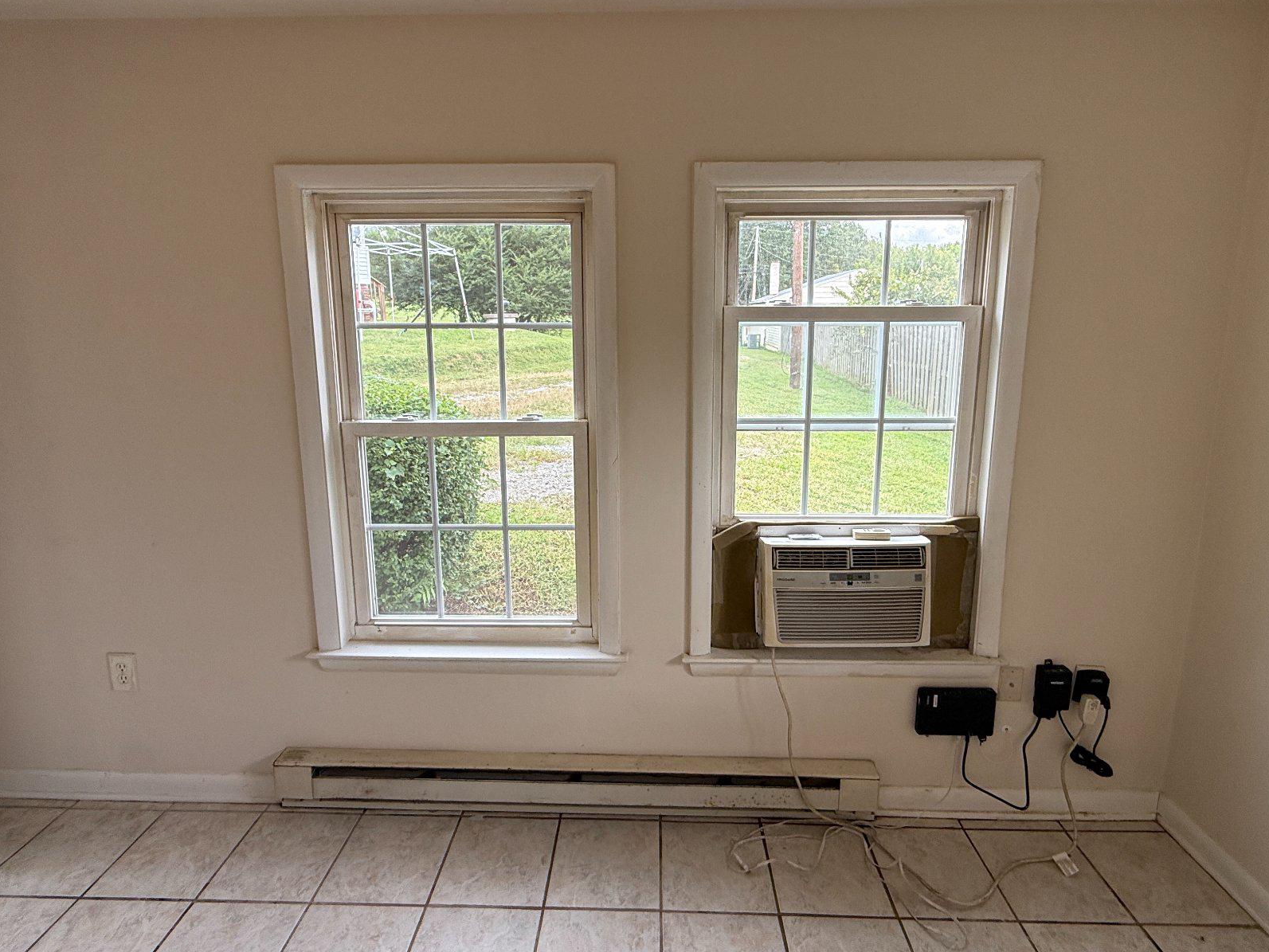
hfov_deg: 87.7
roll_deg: +0.2
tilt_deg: -9.2
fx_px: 660
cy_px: 417
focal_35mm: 18
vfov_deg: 71.3
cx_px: 648
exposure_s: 1/185
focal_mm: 2.22
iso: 50
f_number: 2.2
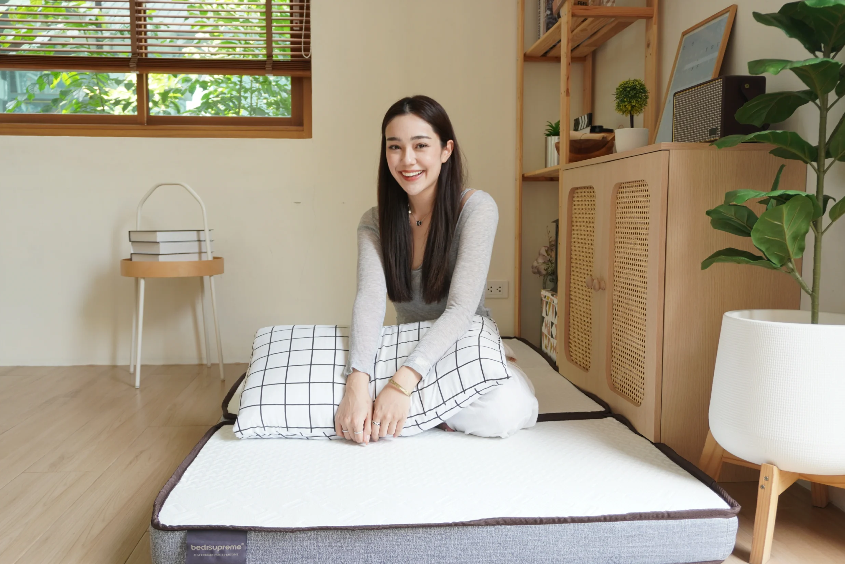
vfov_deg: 42.3
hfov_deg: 60.3
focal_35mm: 31
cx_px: 415
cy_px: 288
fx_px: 728
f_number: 4
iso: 100
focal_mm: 20
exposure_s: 1/30
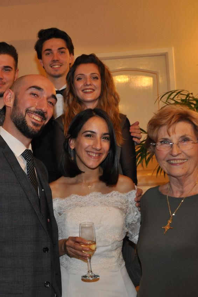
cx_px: 8
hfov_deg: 19.5
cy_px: 149
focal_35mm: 68
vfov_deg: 29.7
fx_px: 561
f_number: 4.2
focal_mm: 30
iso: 800
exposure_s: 1/60
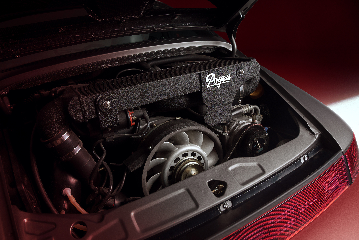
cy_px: 120
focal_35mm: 24
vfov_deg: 53.1
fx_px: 239
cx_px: 180
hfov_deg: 73.7
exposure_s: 1/30
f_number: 9
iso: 160
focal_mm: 24
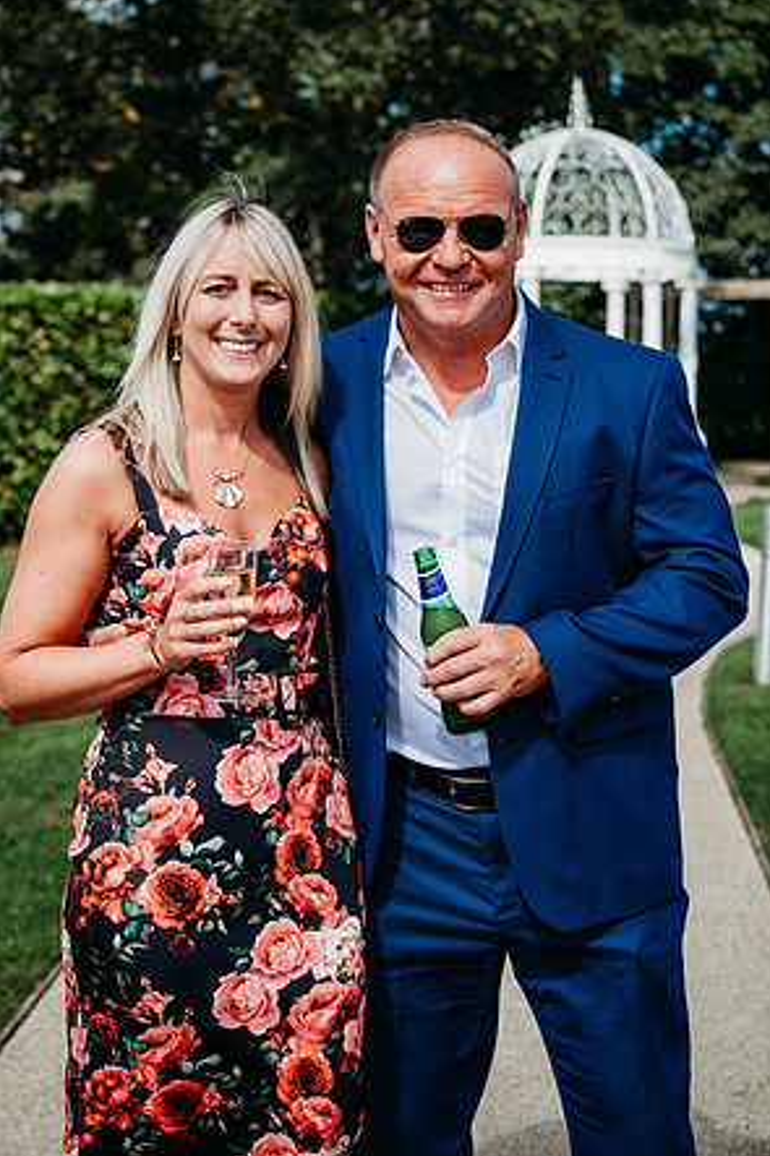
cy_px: 574
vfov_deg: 28.5
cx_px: 388
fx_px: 2280
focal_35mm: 71
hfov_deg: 19.2
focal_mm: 70
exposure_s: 1/800
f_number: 5
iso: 140
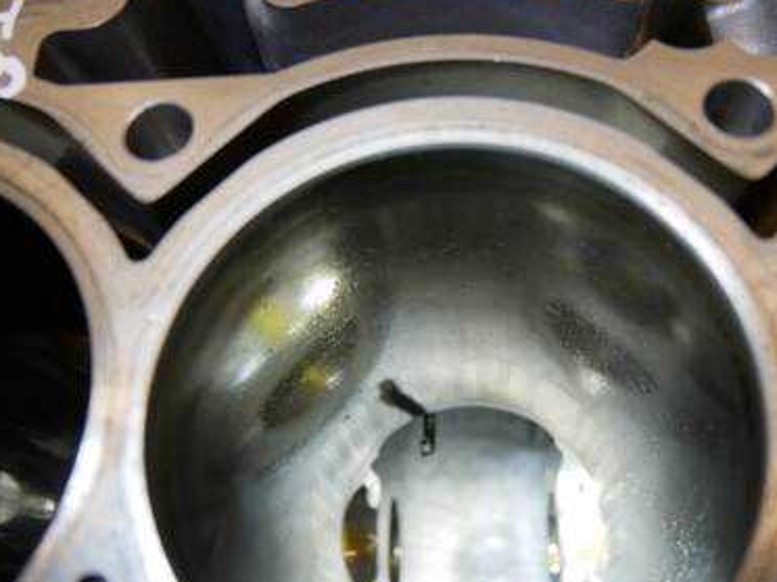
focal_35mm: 31
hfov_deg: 58.0
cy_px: 355
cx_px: 460
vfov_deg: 45.2
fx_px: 696
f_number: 3.5
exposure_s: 1/100
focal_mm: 12
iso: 200
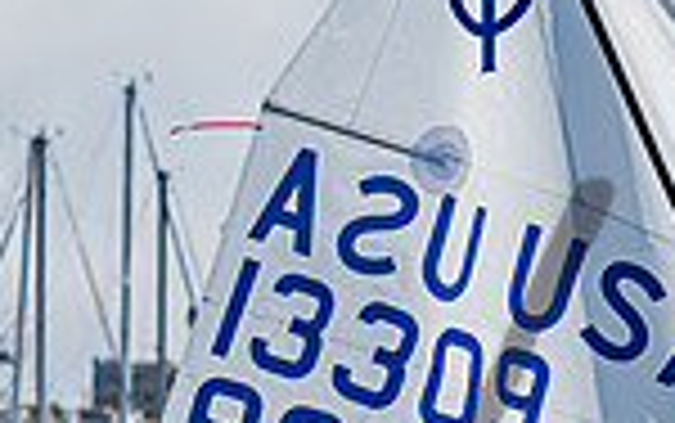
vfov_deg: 1.9
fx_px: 12703
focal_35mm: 690
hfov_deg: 3.0
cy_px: 967
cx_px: 1474
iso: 320
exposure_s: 1/1000
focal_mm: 150
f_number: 8
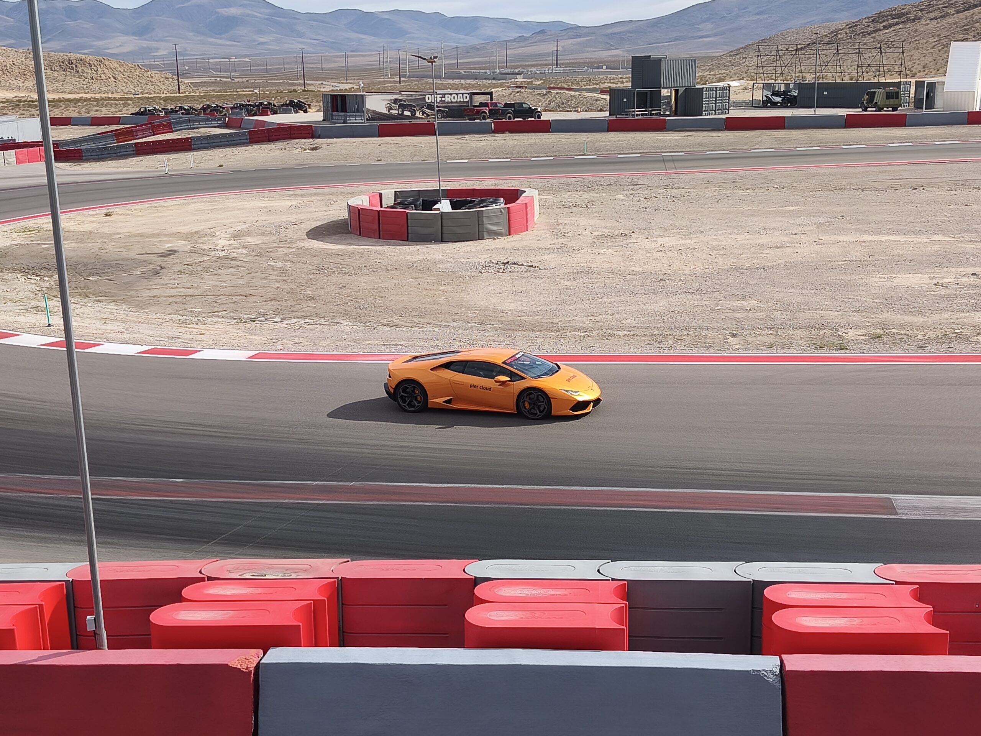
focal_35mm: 41
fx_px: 1162
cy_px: 368
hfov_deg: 45.8
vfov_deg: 35.1
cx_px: 490
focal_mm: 6.18
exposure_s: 1/946
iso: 50
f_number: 1.65
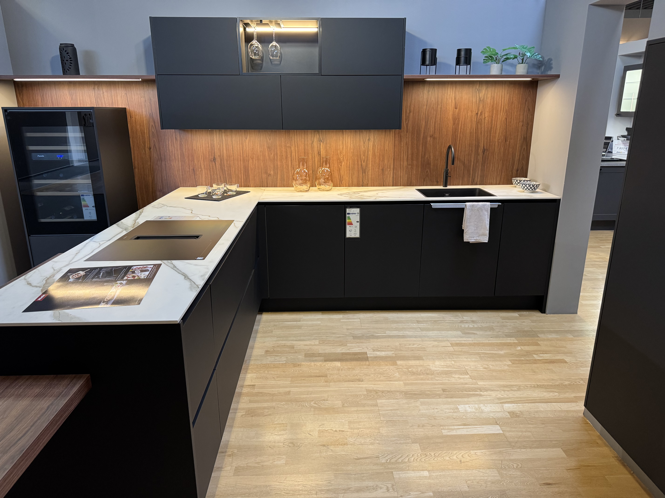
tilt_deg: -17.1
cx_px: 332
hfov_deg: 71.6
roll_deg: +0.4
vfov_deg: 56.8
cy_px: 249
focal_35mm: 24
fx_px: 461
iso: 320
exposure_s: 1/60
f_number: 1.78
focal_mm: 6.76
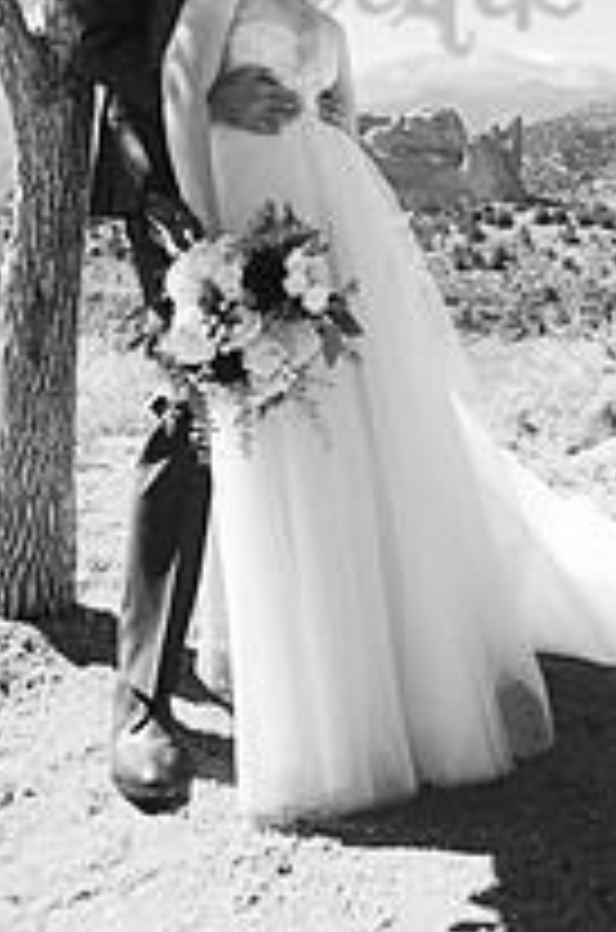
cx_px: 362
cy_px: -36
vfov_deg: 43.2
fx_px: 954
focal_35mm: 37
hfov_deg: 35.7
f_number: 4.5
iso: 200
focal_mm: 17
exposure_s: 1/400
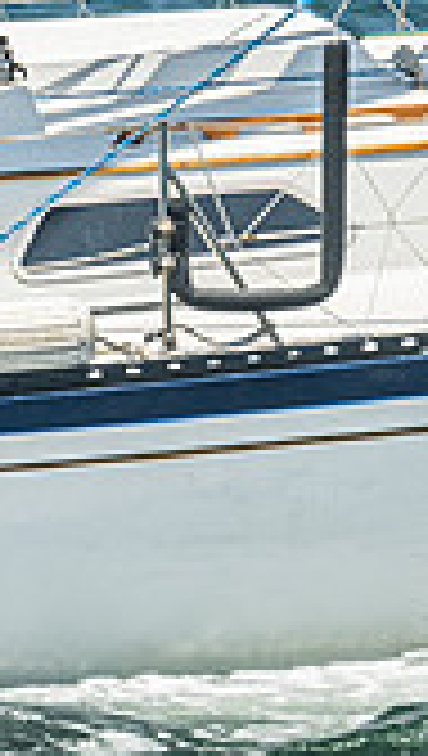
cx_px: -572
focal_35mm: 629
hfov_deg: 1.9
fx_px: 12640
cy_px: -97
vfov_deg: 3.4
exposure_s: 1/640
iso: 320
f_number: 6.3
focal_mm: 130
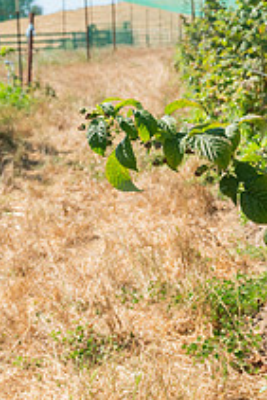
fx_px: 733
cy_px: 137
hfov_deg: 18.9
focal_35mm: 66
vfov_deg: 30.3
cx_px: 362
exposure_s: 1/2500
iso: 500
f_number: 4
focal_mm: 24
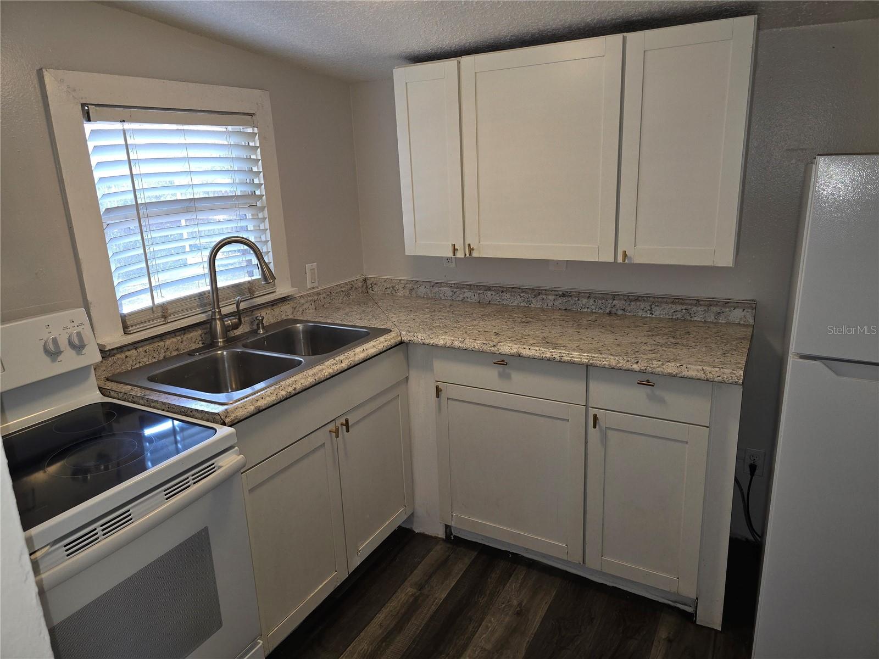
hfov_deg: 73.9
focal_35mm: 23
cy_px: 330
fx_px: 584
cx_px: 440
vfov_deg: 58.9
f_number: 1.7
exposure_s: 1/60
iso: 100
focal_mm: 6.3
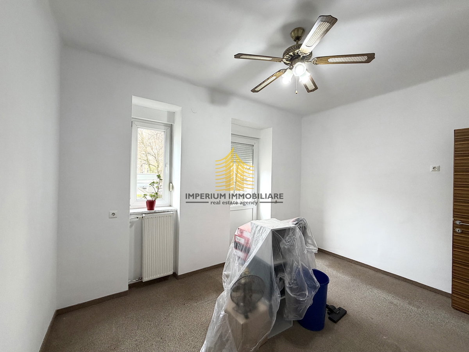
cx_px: 234
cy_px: 176
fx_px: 190
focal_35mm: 14
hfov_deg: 102.1
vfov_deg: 85.7
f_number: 2.2
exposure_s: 1/100
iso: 125
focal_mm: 2.22
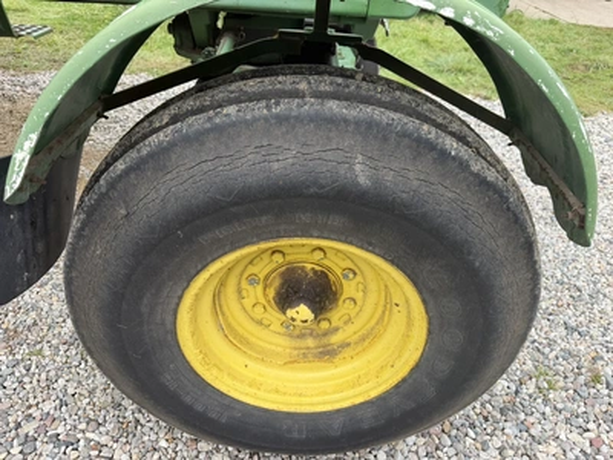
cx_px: 306
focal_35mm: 24
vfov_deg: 56.8
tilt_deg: -38.2
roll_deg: -1.0
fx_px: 425
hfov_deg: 71.6
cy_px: 230
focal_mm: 6.76
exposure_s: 1/1292
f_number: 1.78
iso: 100
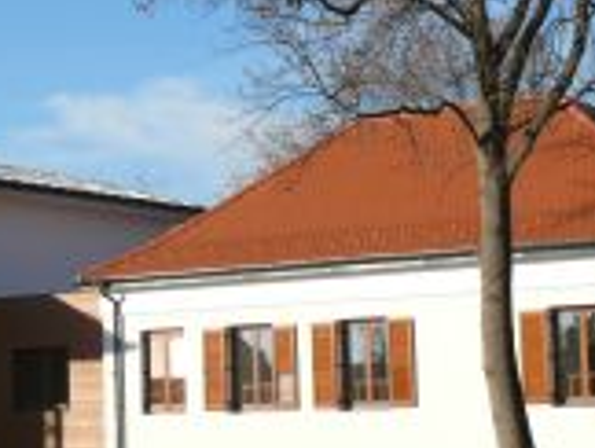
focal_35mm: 97
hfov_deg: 19.4
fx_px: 1670
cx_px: -48
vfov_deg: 15.3
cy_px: 169
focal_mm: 7.4
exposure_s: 1/400
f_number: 5.6
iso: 100
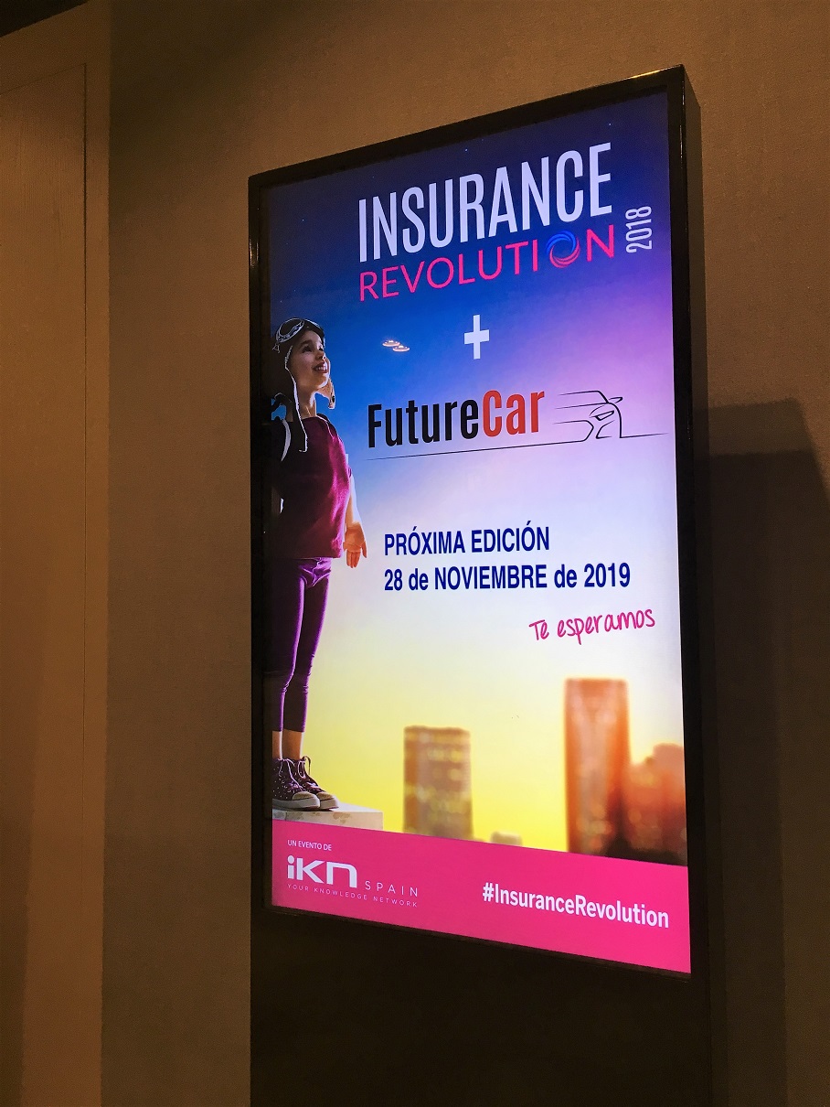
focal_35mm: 29
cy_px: 554
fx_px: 927
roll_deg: +0.1
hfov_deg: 48.2
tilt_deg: +2.2
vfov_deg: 61.6
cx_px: 415
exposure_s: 1/33
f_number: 2.2
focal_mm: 4.15
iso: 32
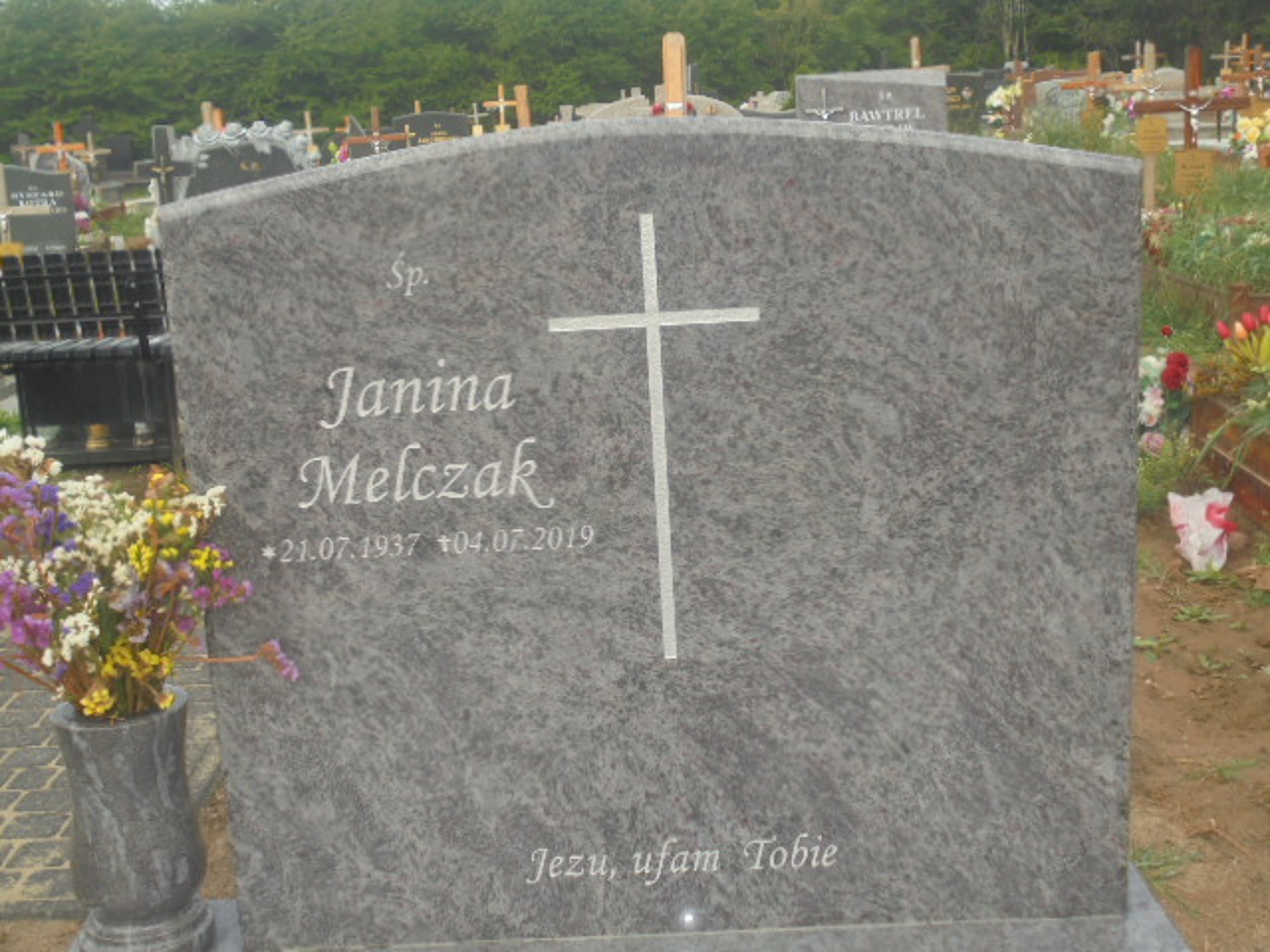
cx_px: 635
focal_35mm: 43
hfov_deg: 43.9
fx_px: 1578
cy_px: 476
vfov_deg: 33.6
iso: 100
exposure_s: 1/125
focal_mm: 7.8
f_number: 4.5
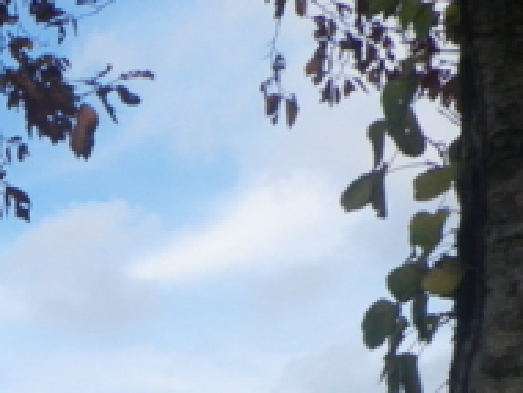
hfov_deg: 12.7
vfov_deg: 9.7
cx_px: -275
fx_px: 2224
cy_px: 679
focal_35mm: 147
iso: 64
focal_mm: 6.2
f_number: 6.3
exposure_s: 1/160
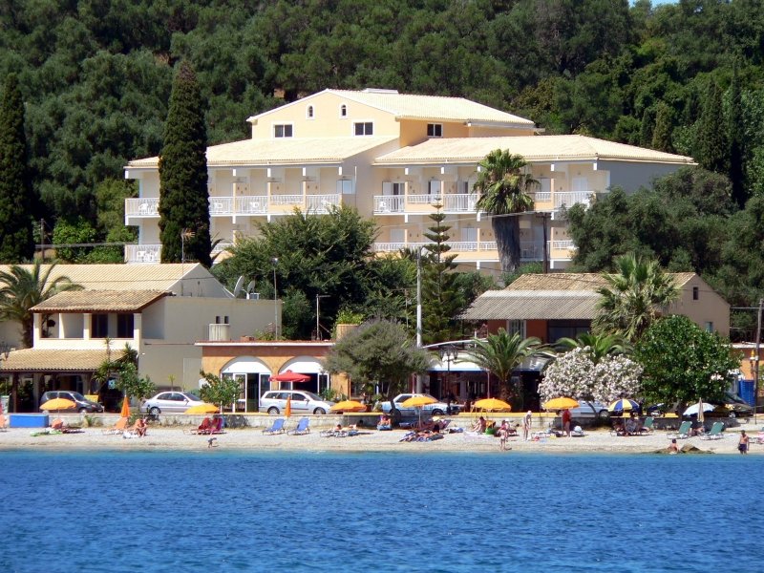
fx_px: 6643
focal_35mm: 301
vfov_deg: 4.9
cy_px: 286
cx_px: 382
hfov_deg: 6.6
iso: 80
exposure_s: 1/500
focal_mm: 50.2
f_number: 4
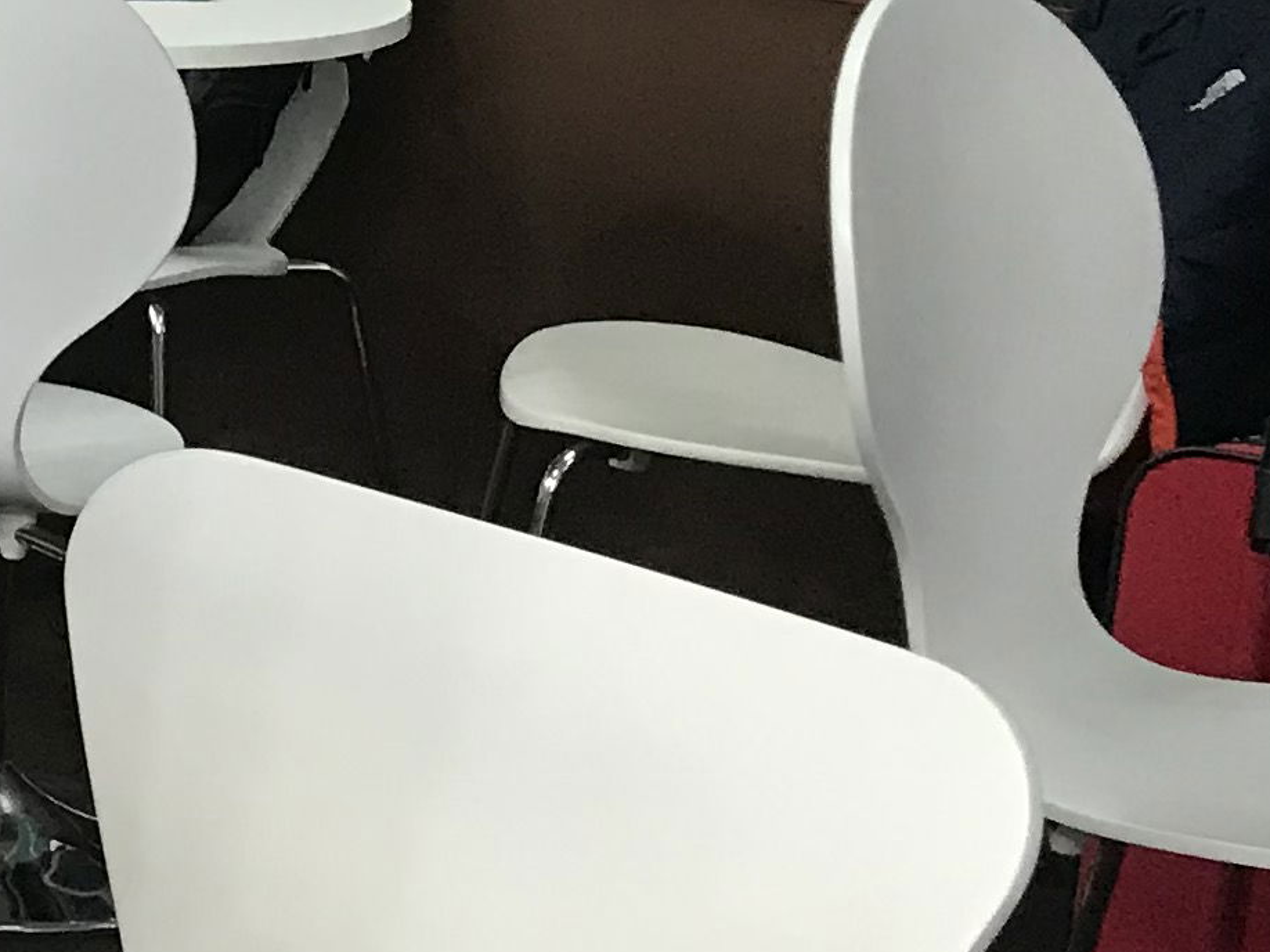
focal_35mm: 123
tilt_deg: -9.2
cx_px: -1454
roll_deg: +0.4
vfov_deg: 11.9
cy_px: 32
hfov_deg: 13.3
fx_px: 4511
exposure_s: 1/33
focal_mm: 3.99
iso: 32
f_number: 1.8
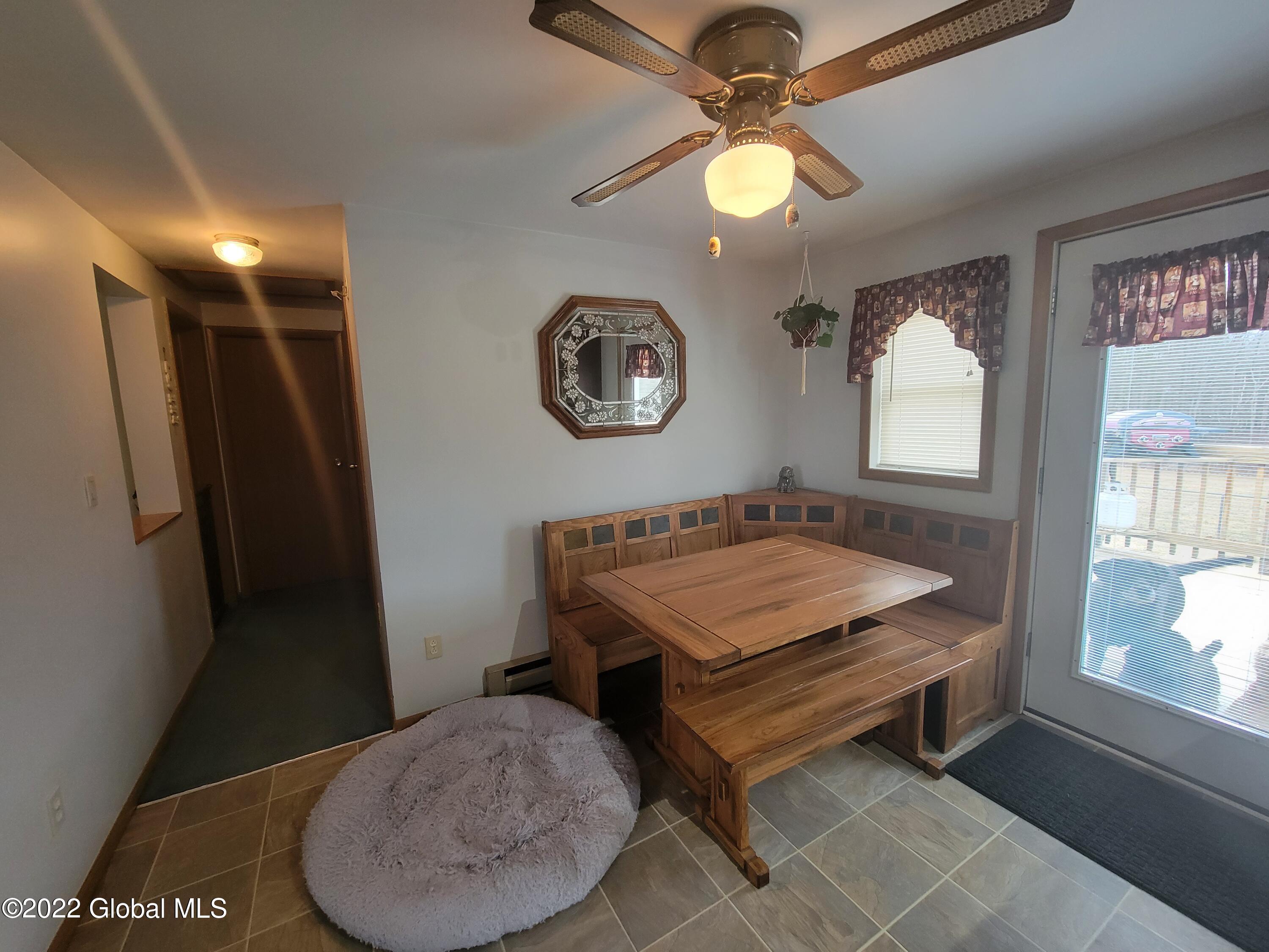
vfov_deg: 89.9
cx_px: 634
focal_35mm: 13
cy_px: 476
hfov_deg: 106.2
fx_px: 477
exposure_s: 1/60
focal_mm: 2.2
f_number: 2.2
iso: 160
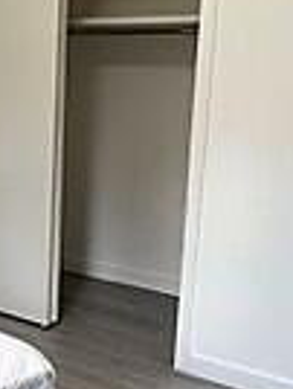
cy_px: 238
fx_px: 698
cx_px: -29
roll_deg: -0.4
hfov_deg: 22.4
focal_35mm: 62
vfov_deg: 31.0
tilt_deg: -13.3
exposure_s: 1/120
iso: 125
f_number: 1.8
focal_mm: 1.57
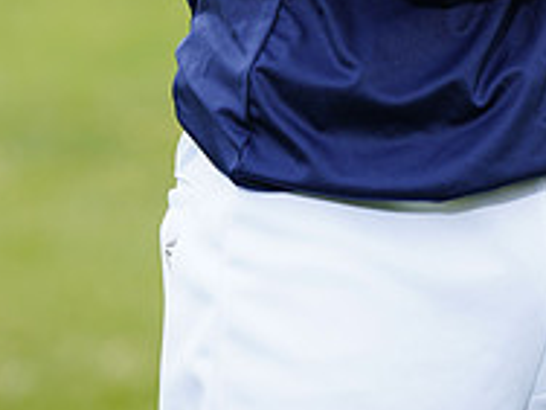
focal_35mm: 592
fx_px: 9338
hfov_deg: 3.3
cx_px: 516
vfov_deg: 2.5
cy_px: -422
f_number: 6.3
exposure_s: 1/250
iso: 100
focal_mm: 200
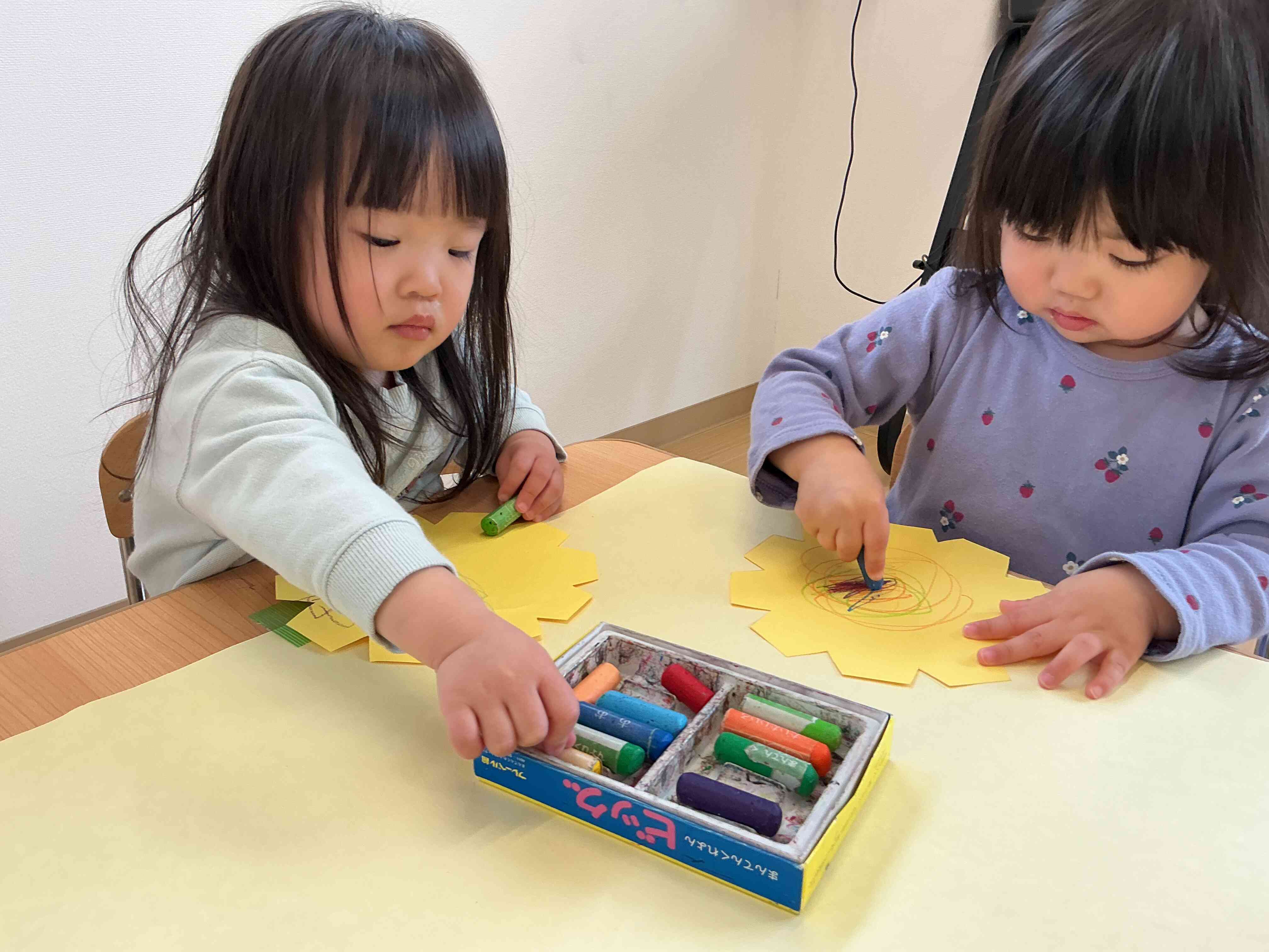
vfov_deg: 48.2
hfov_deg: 61.7
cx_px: 634
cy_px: 476
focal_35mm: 29
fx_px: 1063
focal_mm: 3
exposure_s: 1/120
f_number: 1.8
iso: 32
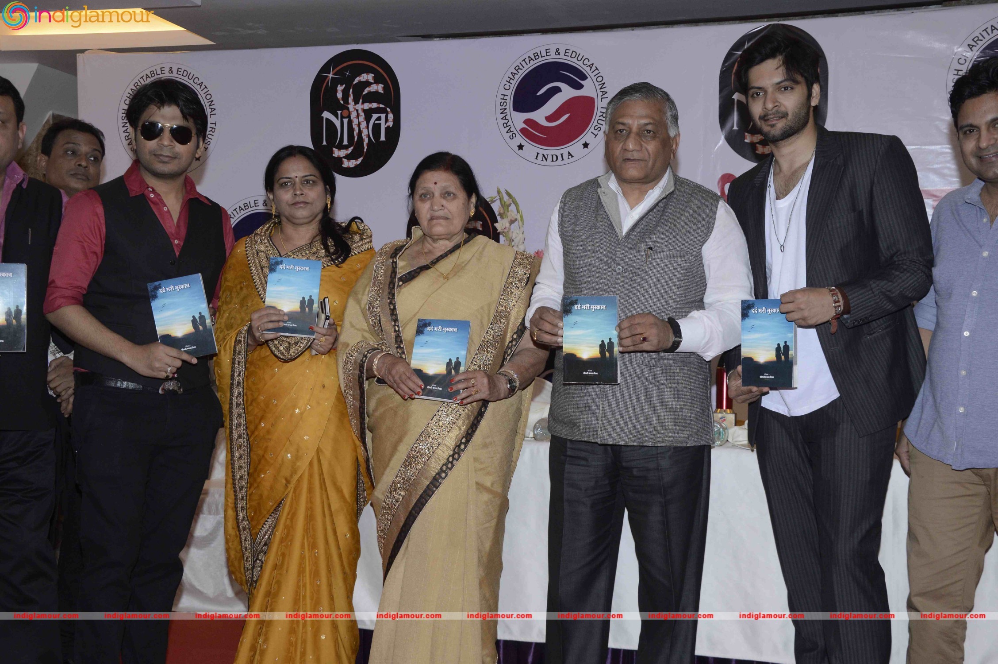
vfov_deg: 26.4
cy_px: 332
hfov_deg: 38.9
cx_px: 499
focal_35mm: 51
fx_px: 1413
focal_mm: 34
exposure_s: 1/160
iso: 800
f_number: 7.1
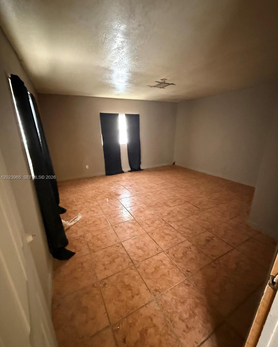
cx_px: 140
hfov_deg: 84.1
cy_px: 178
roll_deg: -0.5
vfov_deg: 96.8
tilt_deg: -16.1
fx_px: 154
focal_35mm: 15
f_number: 2.2
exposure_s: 1/46
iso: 1250
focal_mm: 2.22
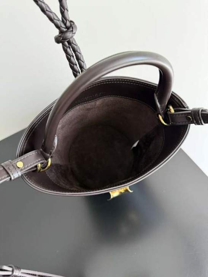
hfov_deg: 56.8
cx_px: 104
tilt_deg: -54.0
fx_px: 192
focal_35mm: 24
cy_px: 138
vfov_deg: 71.6
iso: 160
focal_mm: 6.76
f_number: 1.78
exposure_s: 1/121
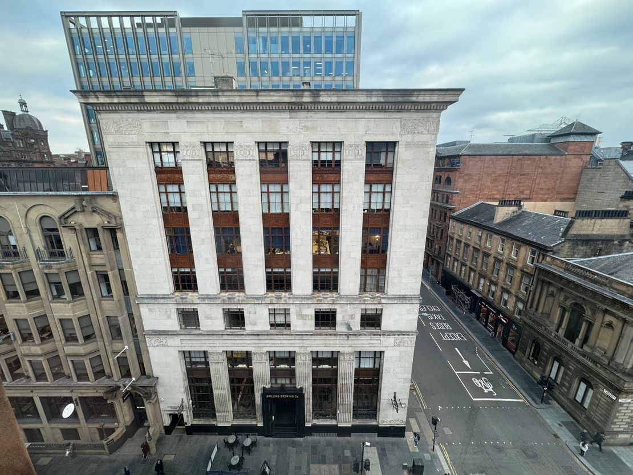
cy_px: 238
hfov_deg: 102.1
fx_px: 256
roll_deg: +0.2
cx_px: 316
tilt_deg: -14.4
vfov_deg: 85.7
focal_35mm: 14
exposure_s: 1/100
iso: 50
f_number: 2.2
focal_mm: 2.22
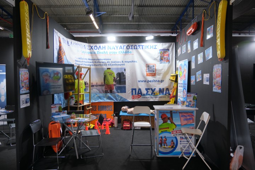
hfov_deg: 71.5
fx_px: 177
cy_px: 85
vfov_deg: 51.3
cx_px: 128
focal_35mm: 25
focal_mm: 16.5
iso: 800
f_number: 2.8
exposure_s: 1/160
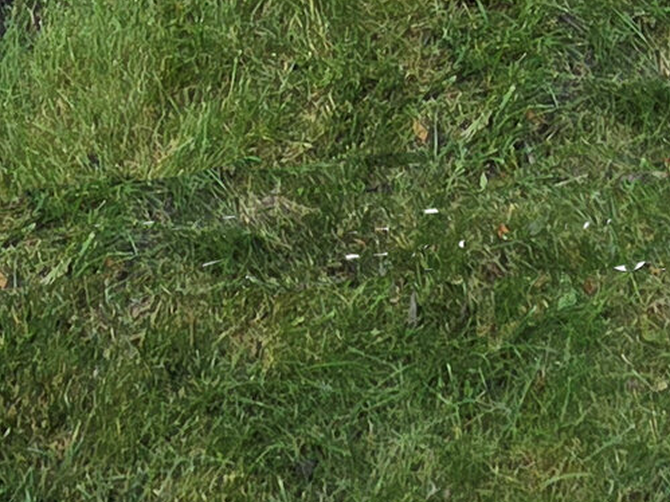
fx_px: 1548
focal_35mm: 80
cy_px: -1036
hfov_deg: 24.4
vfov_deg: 11.0
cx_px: 365
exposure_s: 1/263
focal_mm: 2.2
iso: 50
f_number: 2.2
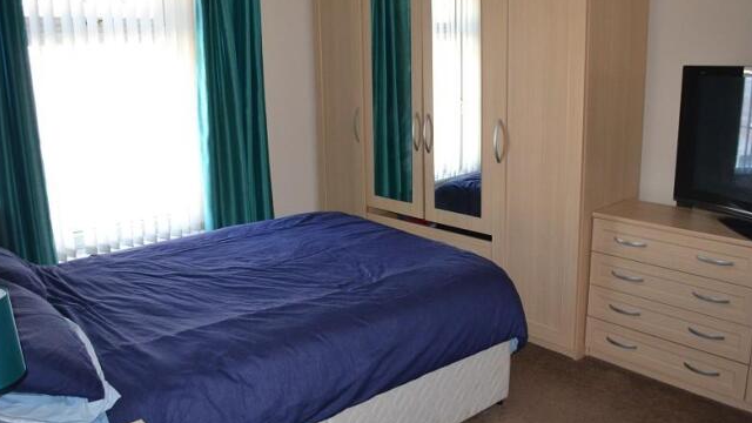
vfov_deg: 40.1
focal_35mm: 29
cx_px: 369
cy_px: 176
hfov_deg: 66.1
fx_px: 578
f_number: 4
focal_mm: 18
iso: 400
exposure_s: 1/80
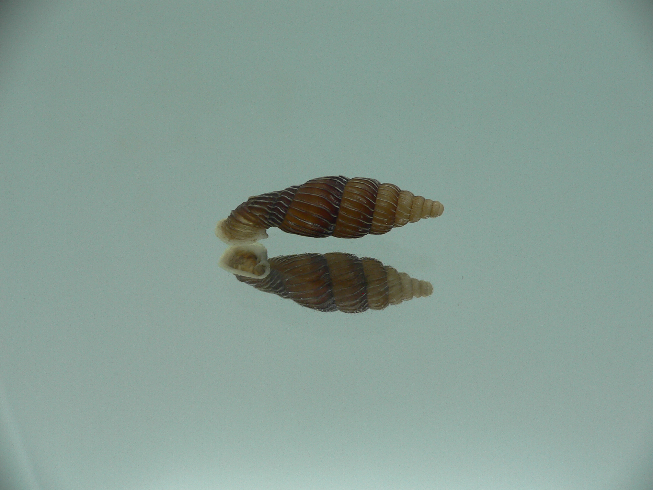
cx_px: 326
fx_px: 660
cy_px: 245
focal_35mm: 35
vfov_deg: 40.7
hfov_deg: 52.6
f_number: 2.8
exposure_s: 1/60
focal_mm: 4.6
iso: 80
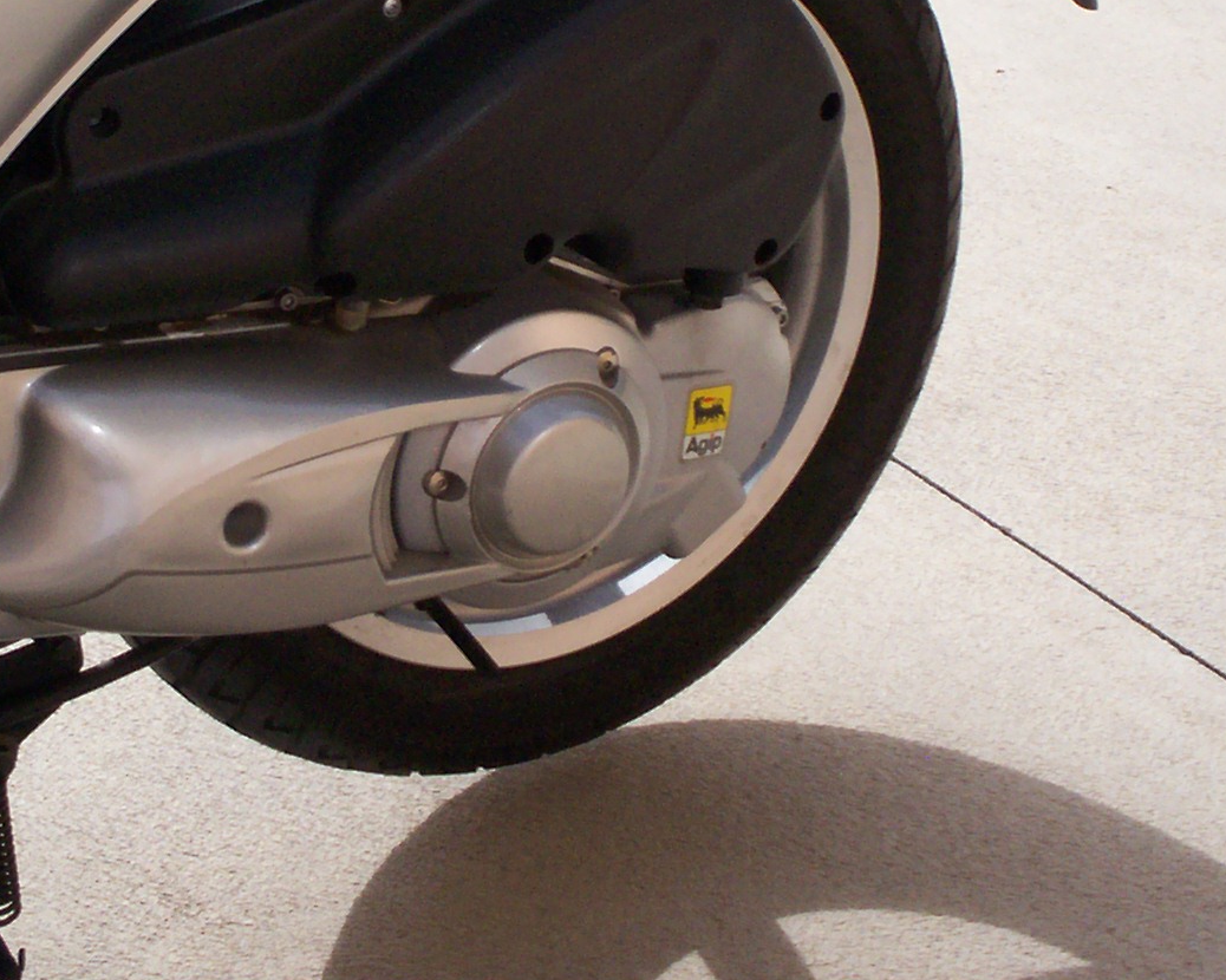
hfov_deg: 24.3
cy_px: 47
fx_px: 2830
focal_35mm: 78
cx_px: 389
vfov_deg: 19.2
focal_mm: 5.9
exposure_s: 1/595
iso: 100
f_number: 4.5
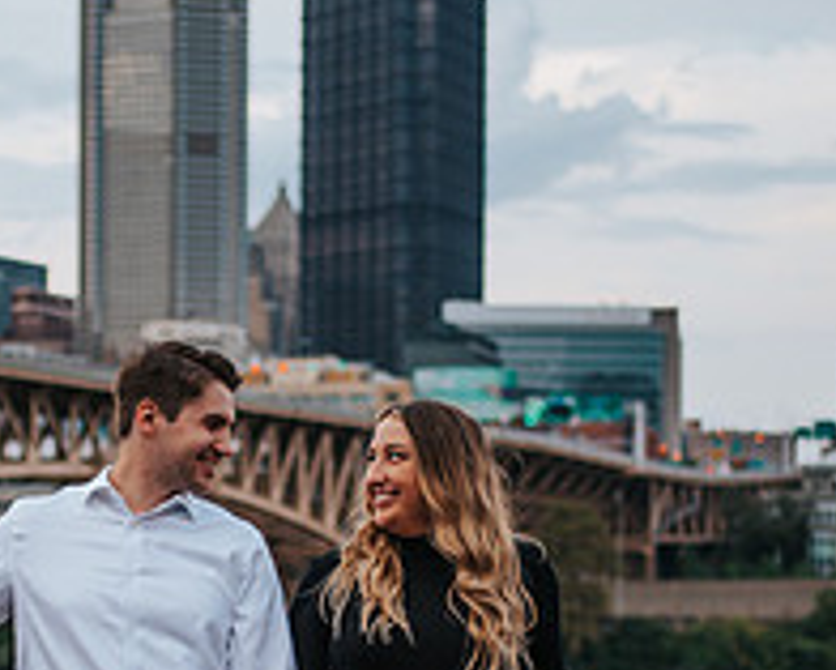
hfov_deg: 18.3
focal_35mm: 104
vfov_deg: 14.6
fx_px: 2574
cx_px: 164
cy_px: 638
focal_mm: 35
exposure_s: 1/800
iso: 100
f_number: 1.8
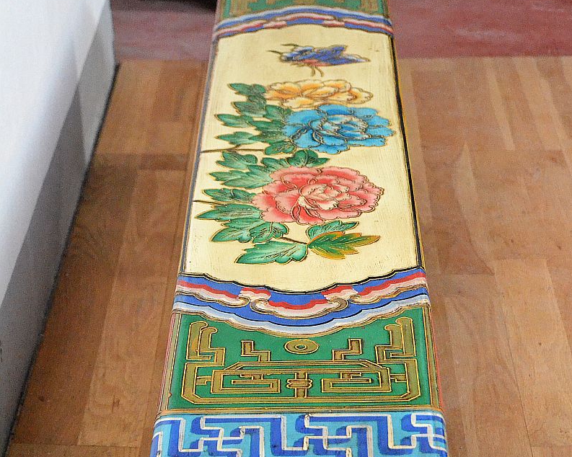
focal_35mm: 98
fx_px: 1659
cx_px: 287
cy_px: 295
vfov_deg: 15.7
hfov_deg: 19.6
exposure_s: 1/800
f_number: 5.6
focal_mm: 46
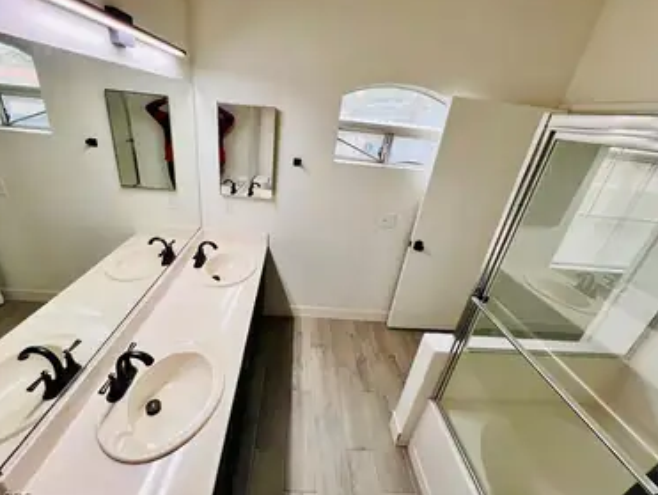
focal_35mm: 14
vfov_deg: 85.8
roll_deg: -7.0
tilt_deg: -25.7
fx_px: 266
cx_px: 310
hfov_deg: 101.9
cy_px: 243
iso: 80
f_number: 1.8
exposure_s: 1/120
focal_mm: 1.57
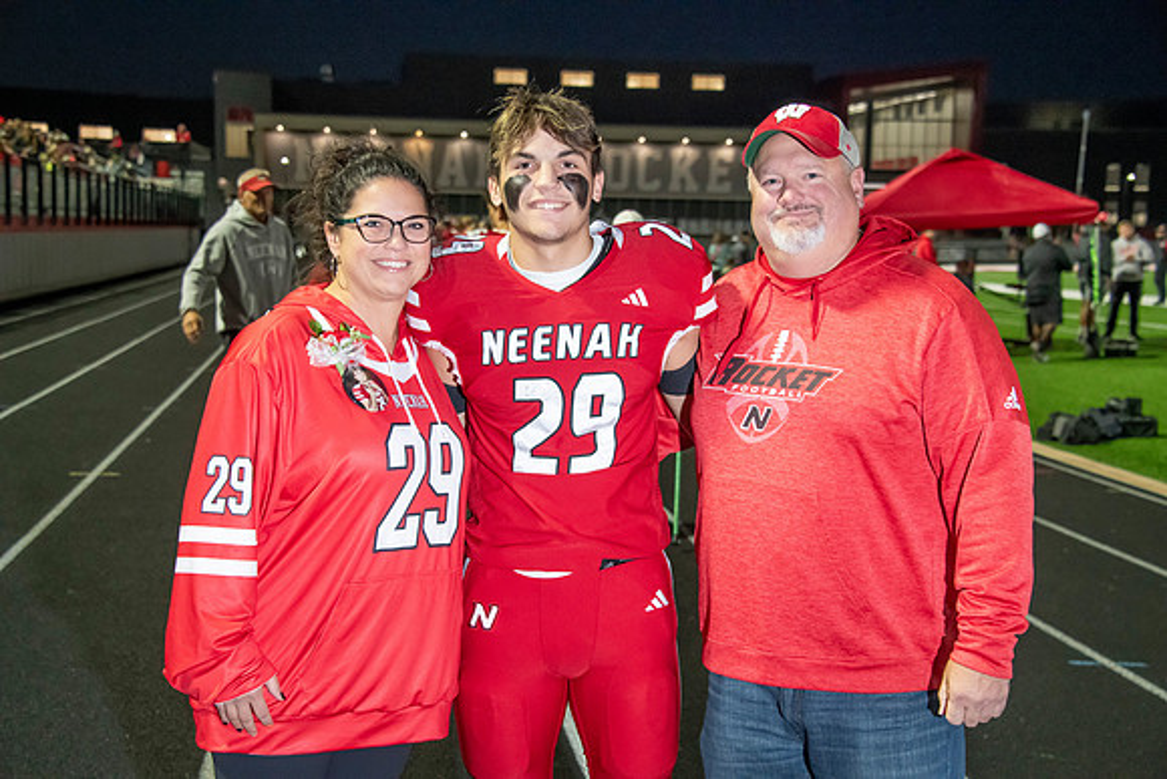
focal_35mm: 62
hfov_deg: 32.4
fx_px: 2010
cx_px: 584
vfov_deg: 21.9
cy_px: 390
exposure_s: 1/160
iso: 5000
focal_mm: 62
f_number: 5.6
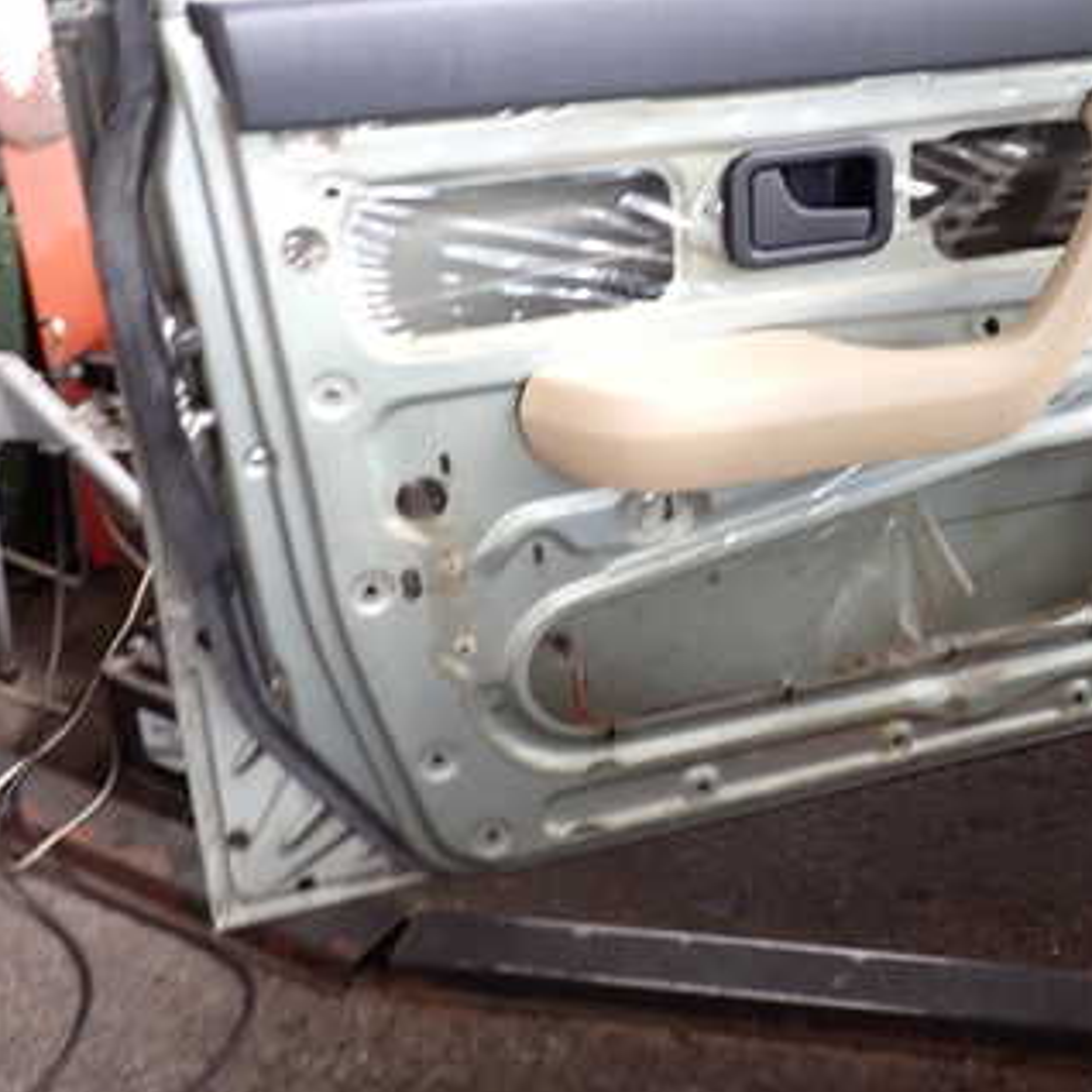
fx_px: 1785
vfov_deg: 33.9
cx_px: 793
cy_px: 436
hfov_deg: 33.5
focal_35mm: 50
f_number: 2.3
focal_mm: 5.4
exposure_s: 1/50
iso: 200
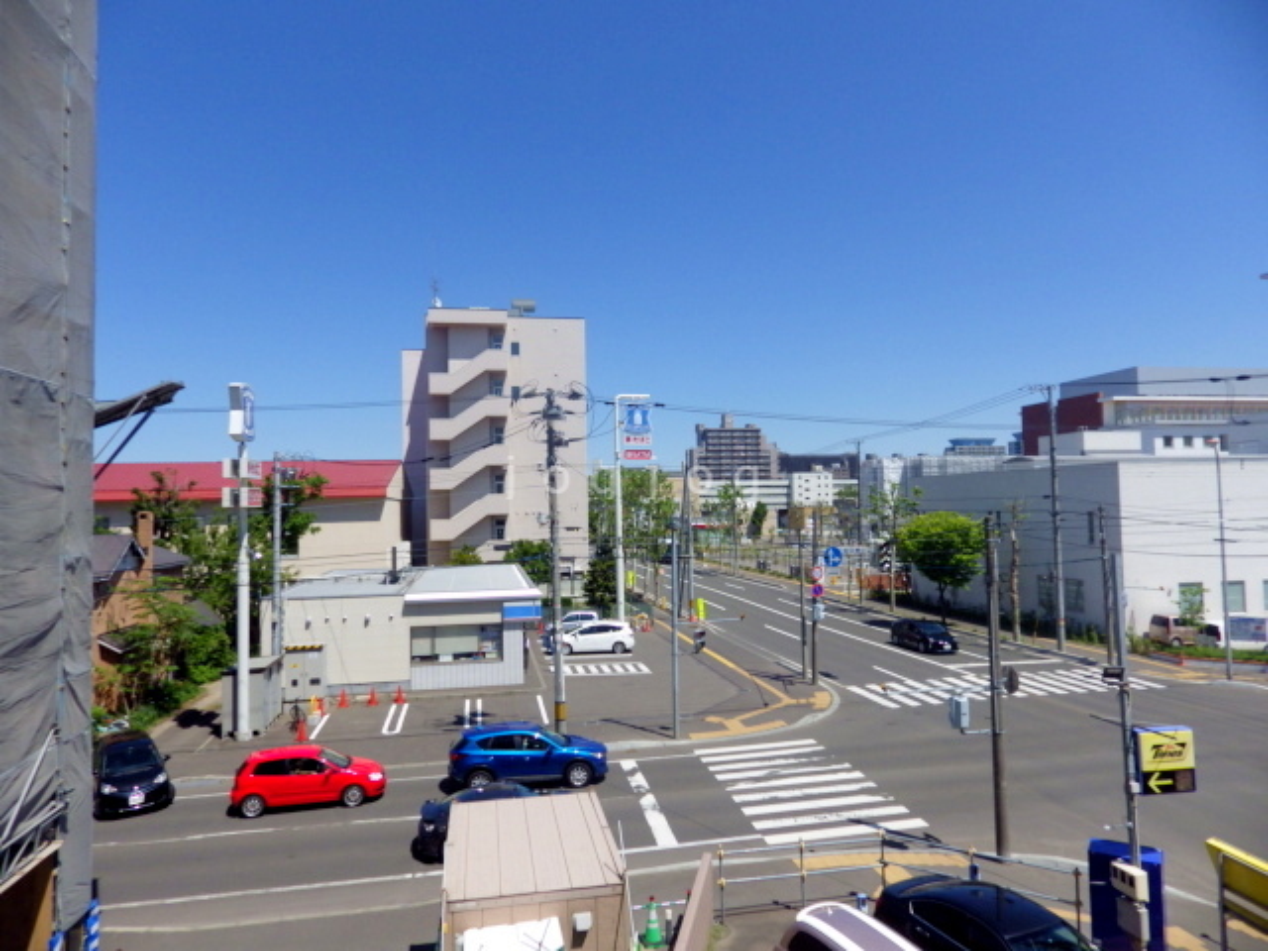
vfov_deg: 61.1
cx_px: 634
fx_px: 806
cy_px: 476
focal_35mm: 22
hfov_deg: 76.4
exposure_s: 1/200
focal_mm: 4
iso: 100
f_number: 9.7
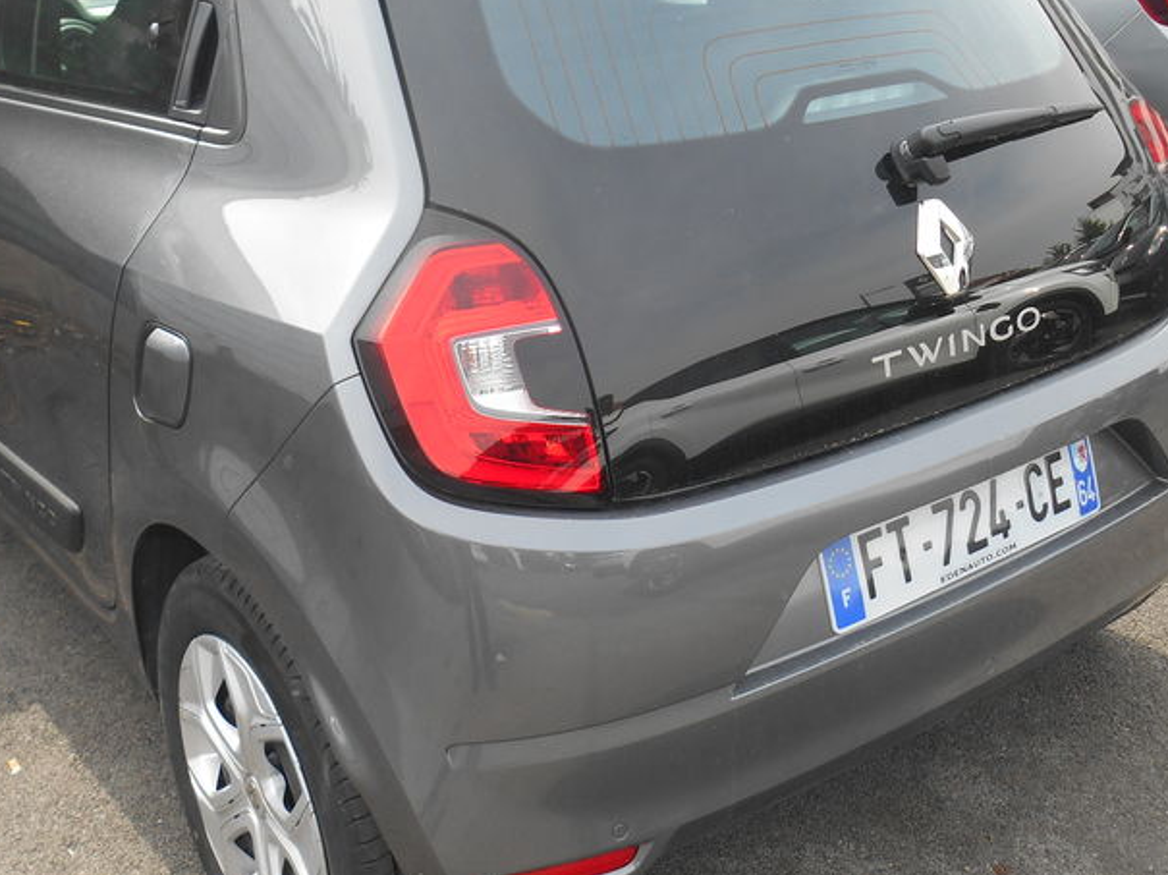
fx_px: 1450
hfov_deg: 43.9
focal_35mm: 43
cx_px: 570
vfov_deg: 33.4
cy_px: 330
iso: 80
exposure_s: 1/250
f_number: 3.4
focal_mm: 4.7
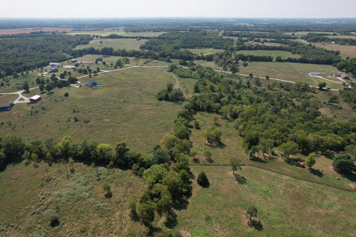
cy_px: 118
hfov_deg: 78.6
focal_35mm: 22
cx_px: 178
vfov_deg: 57.2
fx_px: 218
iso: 150
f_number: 2.8
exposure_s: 1/640
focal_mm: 8.38
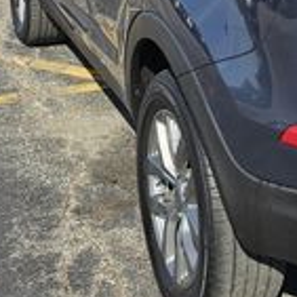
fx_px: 893
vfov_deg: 18.0
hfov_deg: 17.8
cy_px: -48
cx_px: 373
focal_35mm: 92
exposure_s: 1/582
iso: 10
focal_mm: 6.3
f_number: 1.7
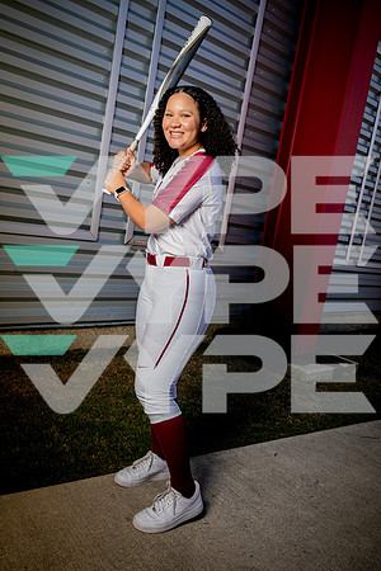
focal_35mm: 30
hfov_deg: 43.6
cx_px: 190
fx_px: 476
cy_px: 286
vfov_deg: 61.9
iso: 125
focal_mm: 30
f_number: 10
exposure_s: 1/250
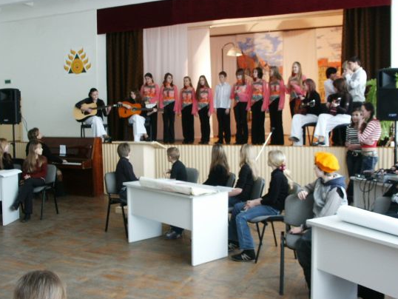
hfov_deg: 47.8
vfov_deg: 36.8
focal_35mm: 39
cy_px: 145
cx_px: 191
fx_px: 449
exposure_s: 1/45
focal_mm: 7.18
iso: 200
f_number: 3
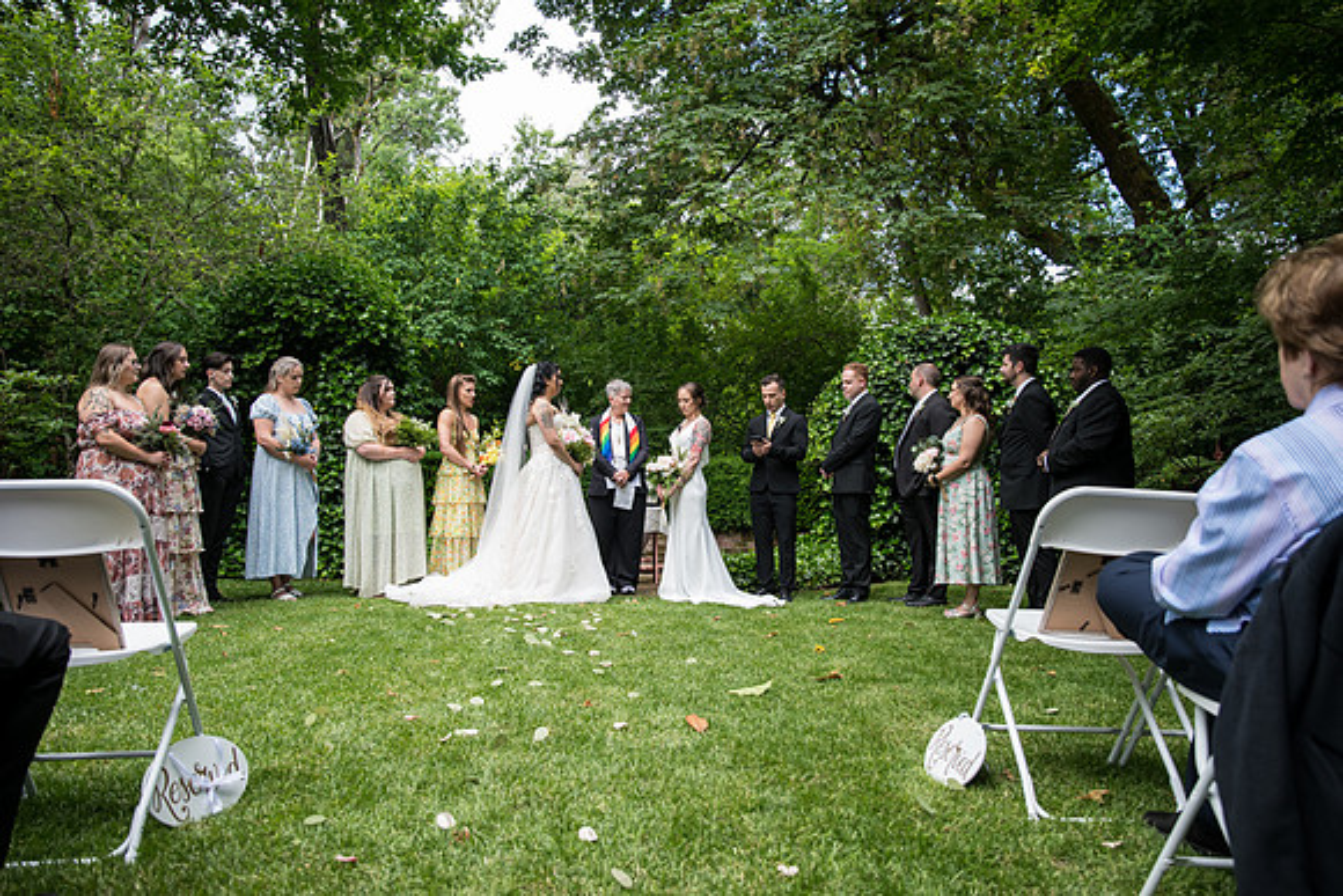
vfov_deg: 49.6
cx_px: 672
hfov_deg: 69.4
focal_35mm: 26
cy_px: 448
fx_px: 970
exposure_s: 1/400
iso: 500
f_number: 4
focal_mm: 26
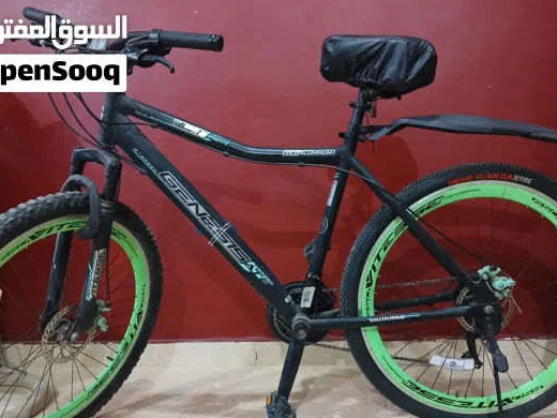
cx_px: 288
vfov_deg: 44.0
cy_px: 247
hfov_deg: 56.8
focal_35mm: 32
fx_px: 515
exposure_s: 1/20
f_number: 1.8
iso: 640
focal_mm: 3.98
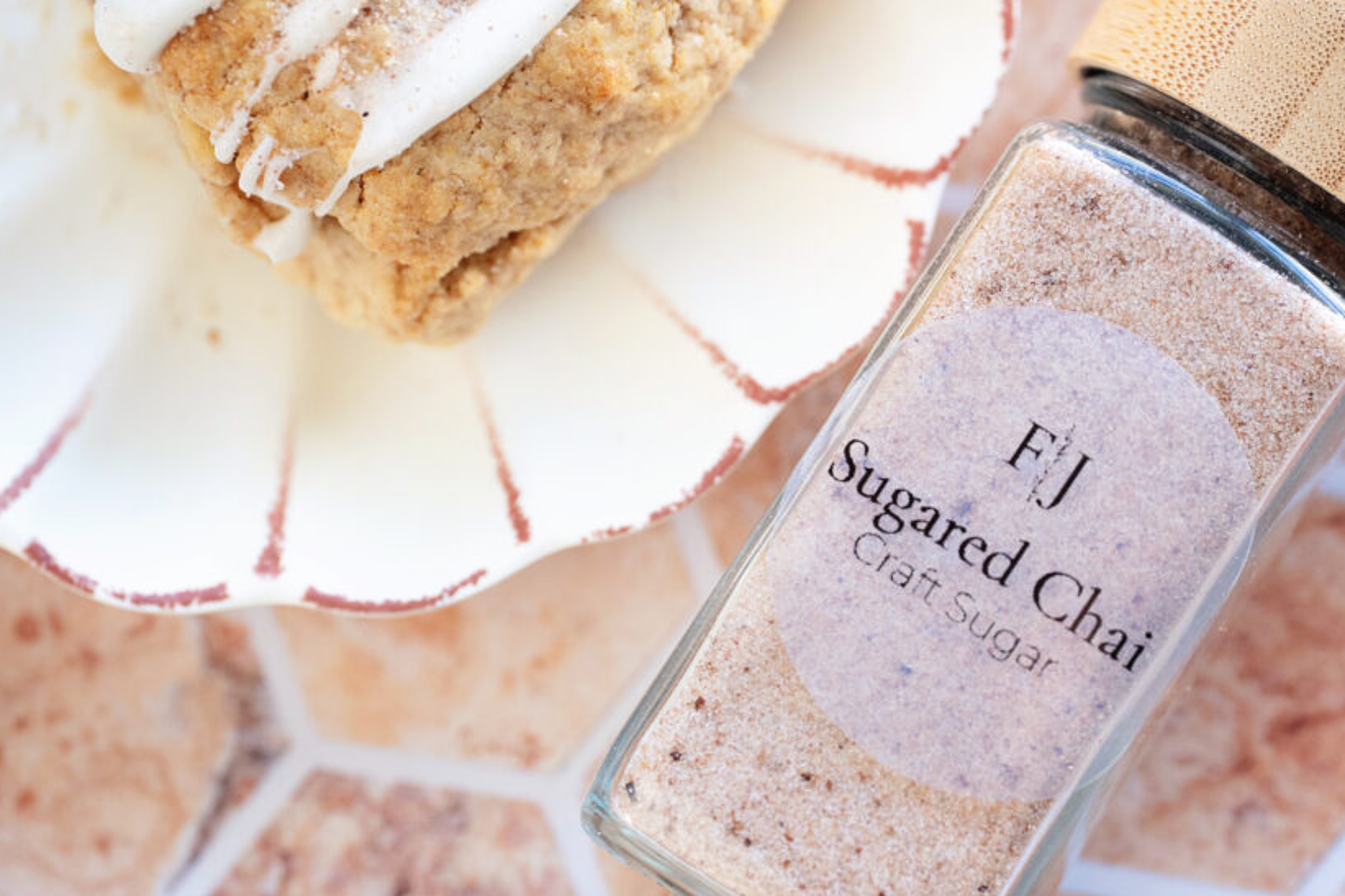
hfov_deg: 15.6
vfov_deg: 10.5
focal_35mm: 131
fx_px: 4893
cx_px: 801
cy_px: 474
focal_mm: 105
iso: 1250
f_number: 4
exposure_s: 1/250
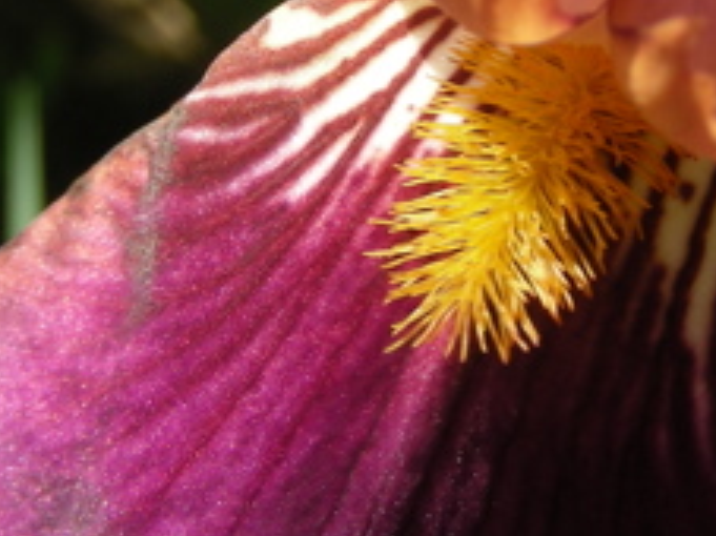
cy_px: 19
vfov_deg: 13.7
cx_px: 442
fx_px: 2212
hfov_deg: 18.4
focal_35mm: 107
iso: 50
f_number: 4
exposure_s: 1/137
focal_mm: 6.3
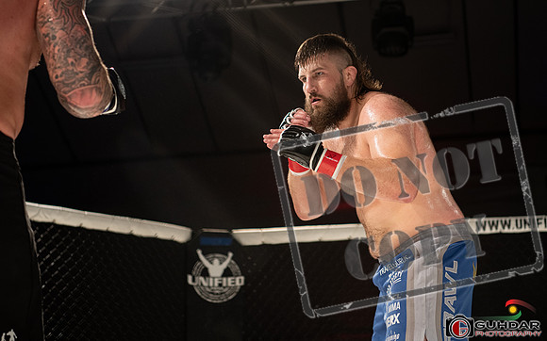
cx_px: 301
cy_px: 141
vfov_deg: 16.6
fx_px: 1169
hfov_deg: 26.3
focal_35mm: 78
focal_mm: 70
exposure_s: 1/1000
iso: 1100
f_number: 2.8
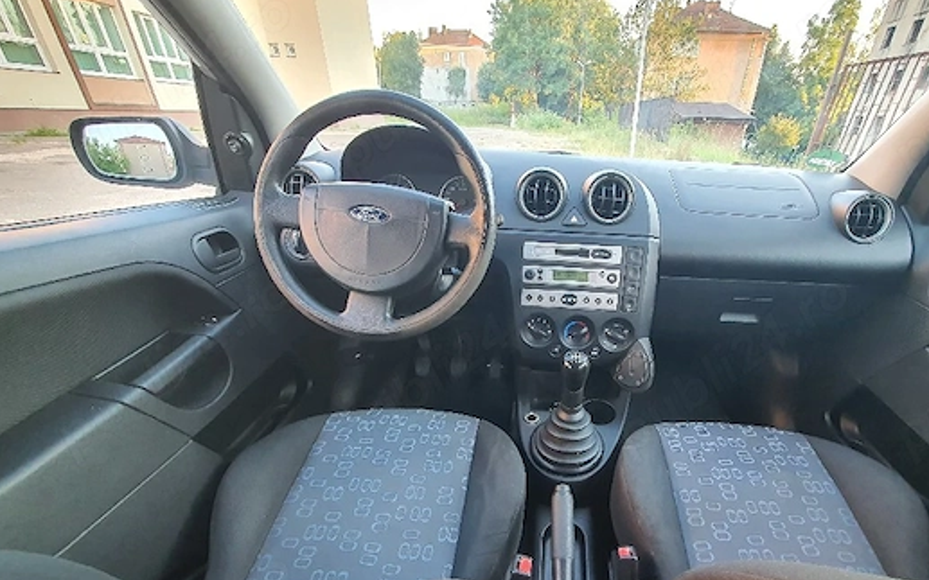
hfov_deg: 97.3
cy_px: 373
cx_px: 525
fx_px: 405
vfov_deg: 69.7
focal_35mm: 16
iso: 320
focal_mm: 1.8
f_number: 2.2
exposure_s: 1/50
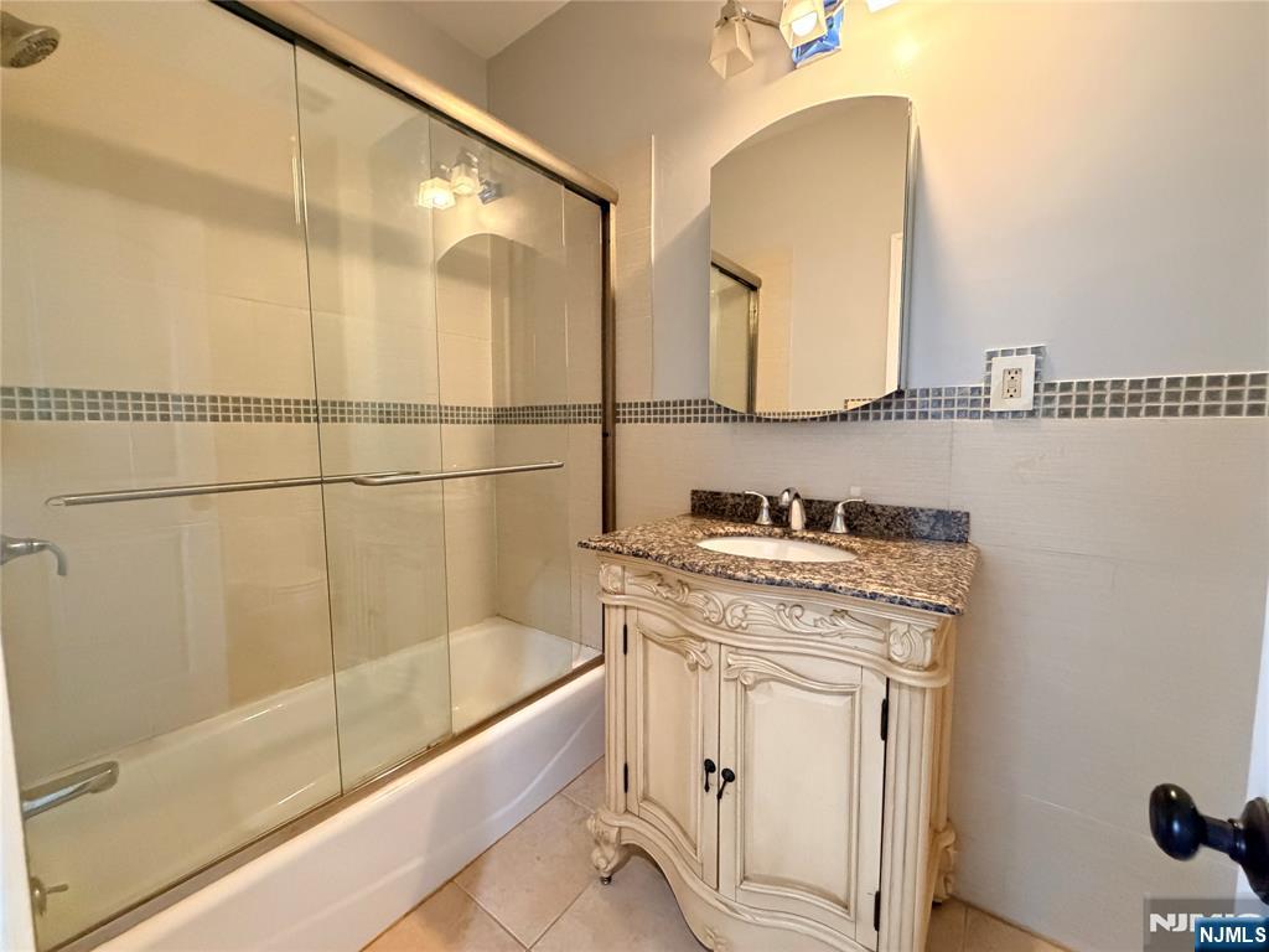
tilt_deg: -4.6
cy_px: 476
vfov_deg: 85.7
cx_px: 634
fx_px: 513
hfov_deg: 102.1
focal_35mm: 14
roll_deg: +0.3
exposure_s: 1/60
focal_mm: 2.22
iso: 800
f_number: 2.2
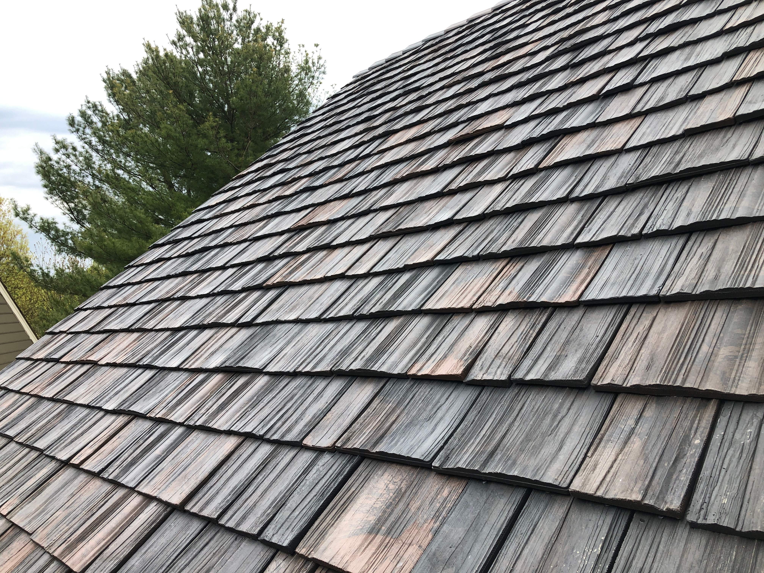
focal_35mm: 28
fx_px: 618
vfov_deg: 49.7
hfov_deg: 63.4
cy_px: 286
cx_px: 382
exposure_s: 1/258
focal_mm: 3.99
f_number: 1.8
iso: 20
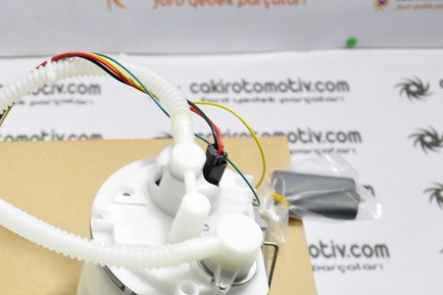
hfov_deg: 22.9
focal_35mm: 87
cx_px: 54
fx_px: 1070
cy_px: 273
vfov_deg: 15.5
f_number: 4
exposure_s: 1/15
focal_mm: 28
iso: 200
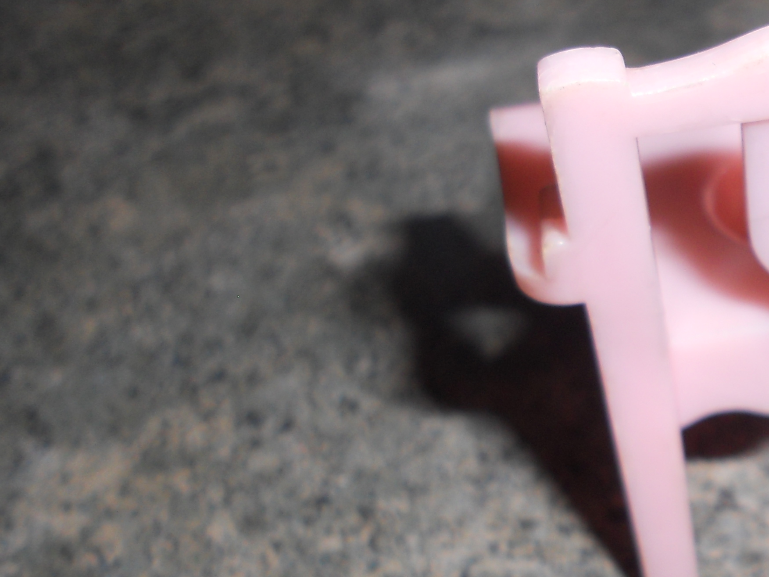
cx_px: 780
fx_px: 1622
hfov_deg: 25.3
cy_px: 340
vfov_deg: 20.1
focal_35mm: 73
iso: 80
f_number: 8.8
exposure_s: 1/25
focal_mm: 5.8
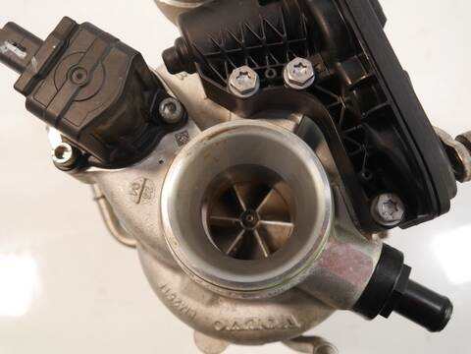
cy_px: 177
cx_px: 236
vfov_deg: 37.7
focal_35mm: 38
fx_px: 517
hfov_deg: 49.0
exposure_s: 1/60
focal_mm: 19
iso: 800
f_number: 4.1
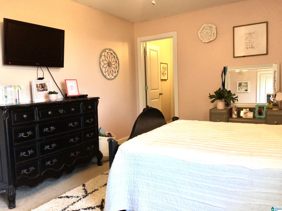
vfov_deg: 48.2
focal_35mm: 29
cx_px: 141
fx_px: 236
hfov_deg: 61.7
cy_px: 106
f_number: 2.2
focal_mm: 4.15
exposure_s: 1/34
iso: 25
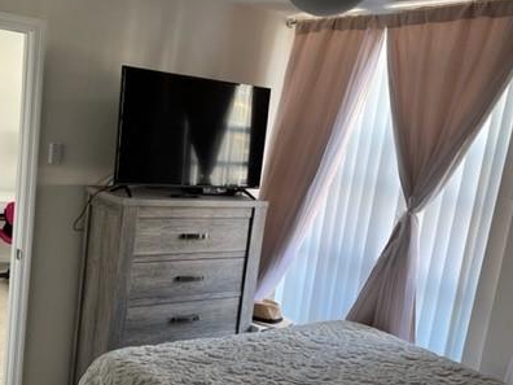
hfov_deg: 44.1
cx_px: 171
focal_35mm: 42
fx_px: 622
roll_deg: -6.1
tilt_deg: -10.6
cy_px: 237
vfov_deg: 34.2
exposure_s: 1/102
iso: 125
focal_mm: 5.7
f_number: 1.5
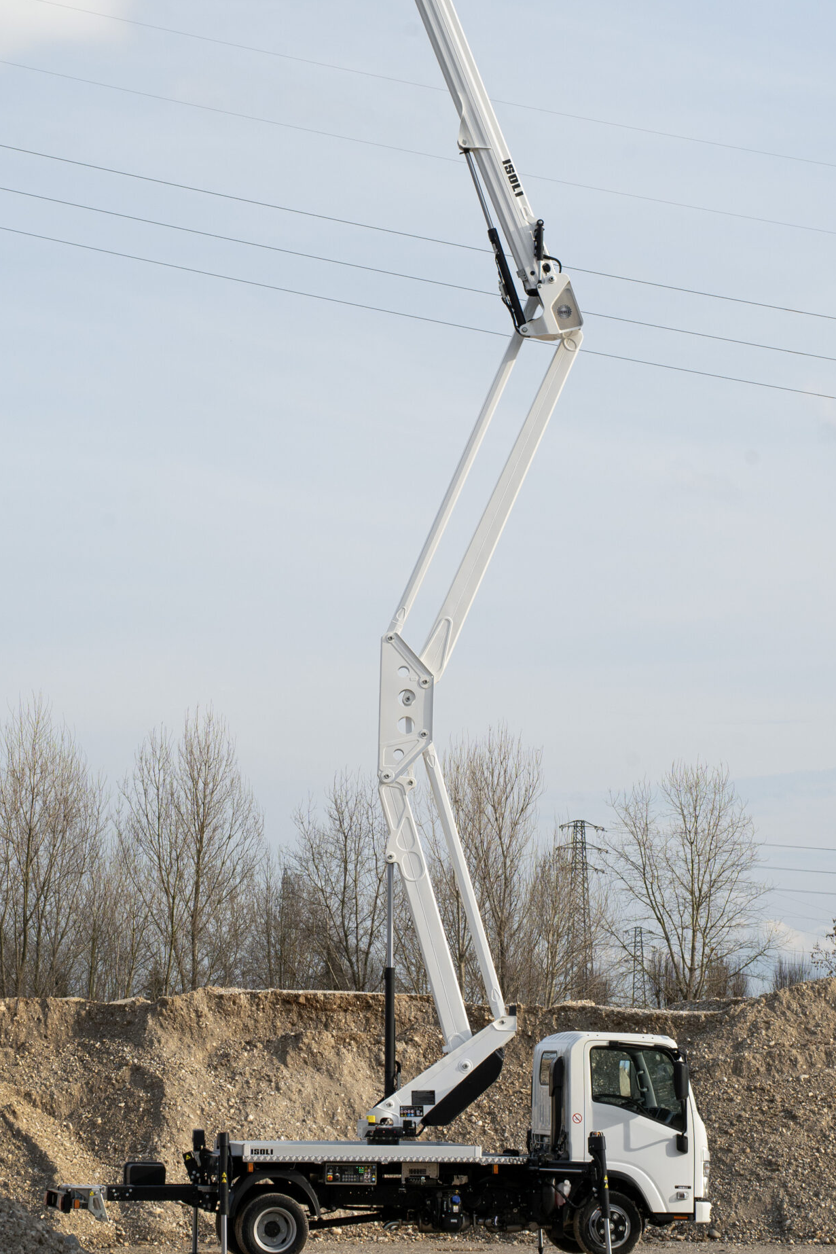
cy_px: 519
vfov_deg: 19.6
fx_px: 3622
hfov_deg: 13.2
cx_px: 408
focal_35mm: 104
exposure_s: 1/250
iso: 400
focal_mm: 75
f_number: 16
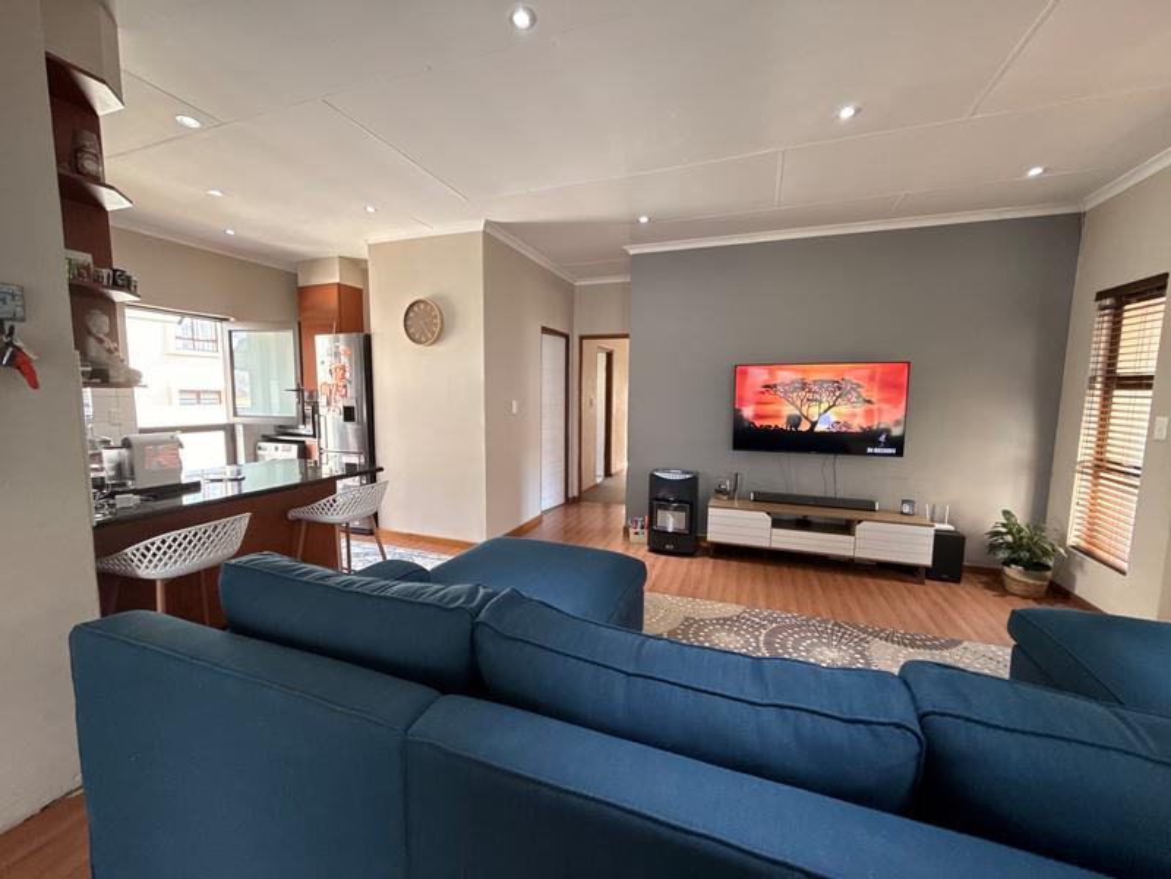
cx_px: 586
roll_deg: -0.7
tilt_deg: -4.8
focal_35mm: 14
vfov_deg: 85.7
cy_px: 440
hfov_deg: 102.1
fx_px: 474
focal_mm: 2.22
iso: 320
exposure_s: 1/60
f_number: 2.2
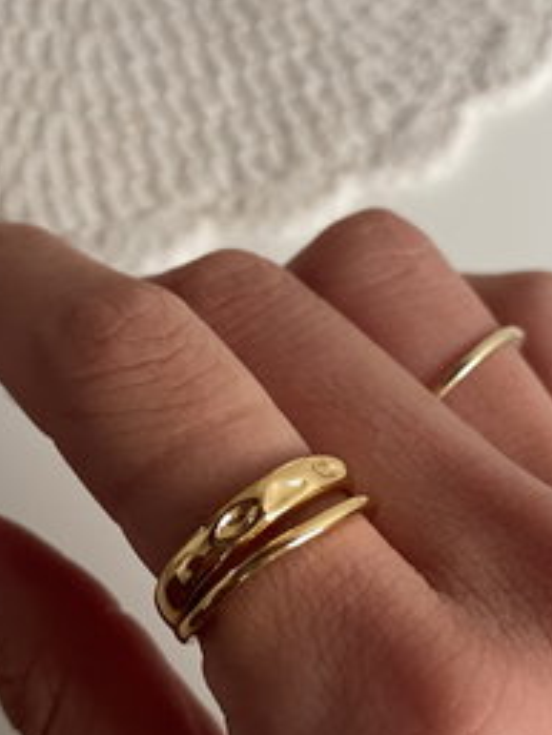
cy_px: 531
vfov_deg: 34.9
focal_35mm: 54
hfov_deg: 27.0
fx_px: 1147
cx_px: 232
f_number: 1.6
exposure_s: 1/60
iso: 400
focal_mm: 4.2
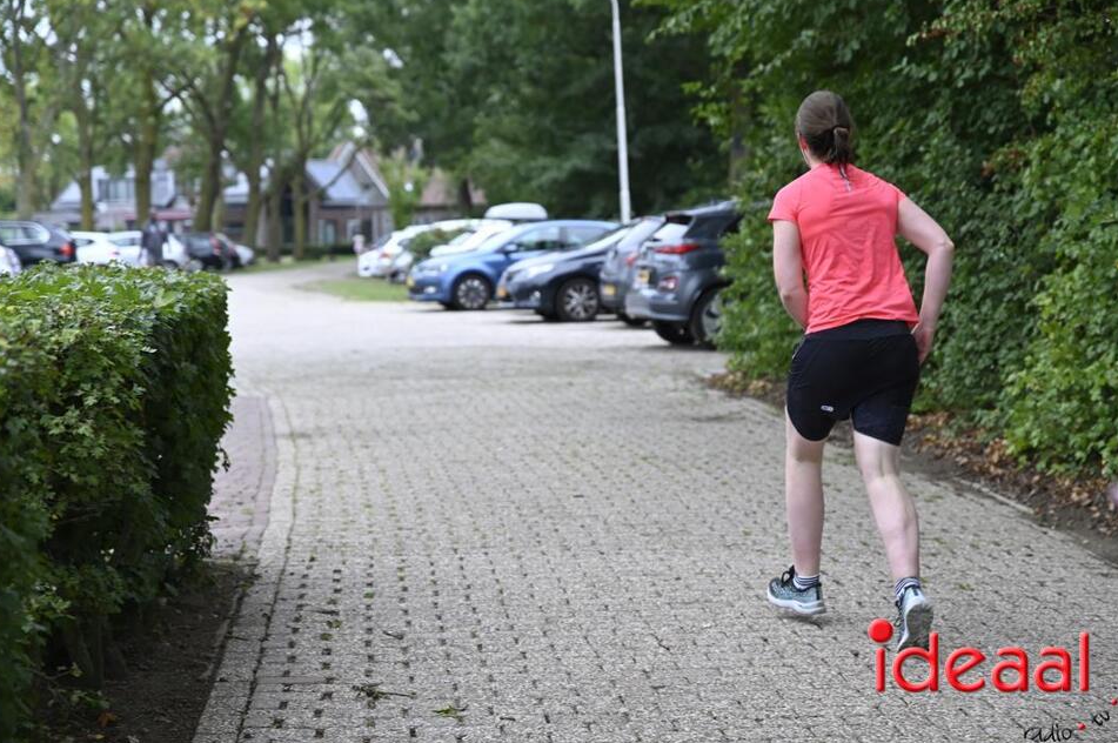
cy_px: 363
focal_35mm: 73
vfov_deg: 18.6
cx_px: 567
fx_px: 2265
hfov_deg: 27.7
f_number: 3.5
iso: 400
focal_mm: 70
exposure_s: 1/320
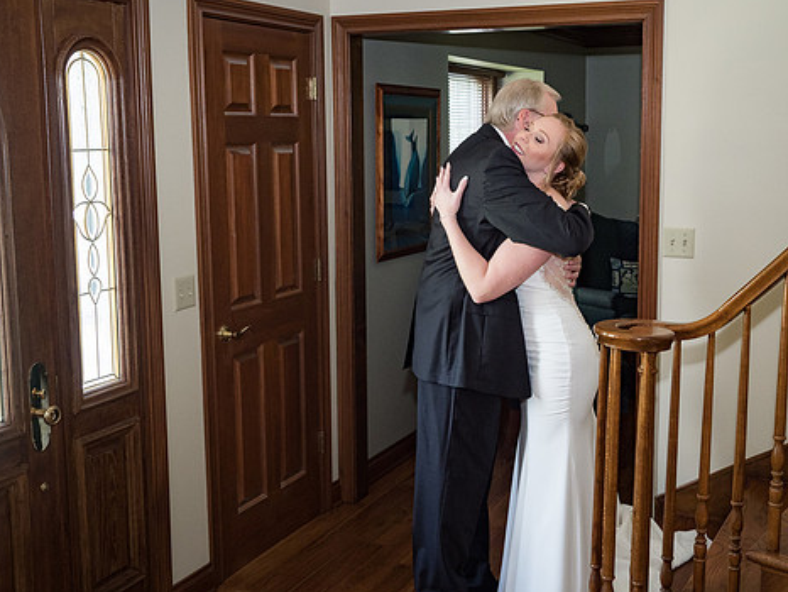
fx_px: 979
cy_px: 264
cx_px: 441
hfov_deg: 43.8
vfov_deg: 33.6
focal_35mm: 43
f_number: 2.8
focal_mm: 16
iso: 800
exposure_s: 1/80
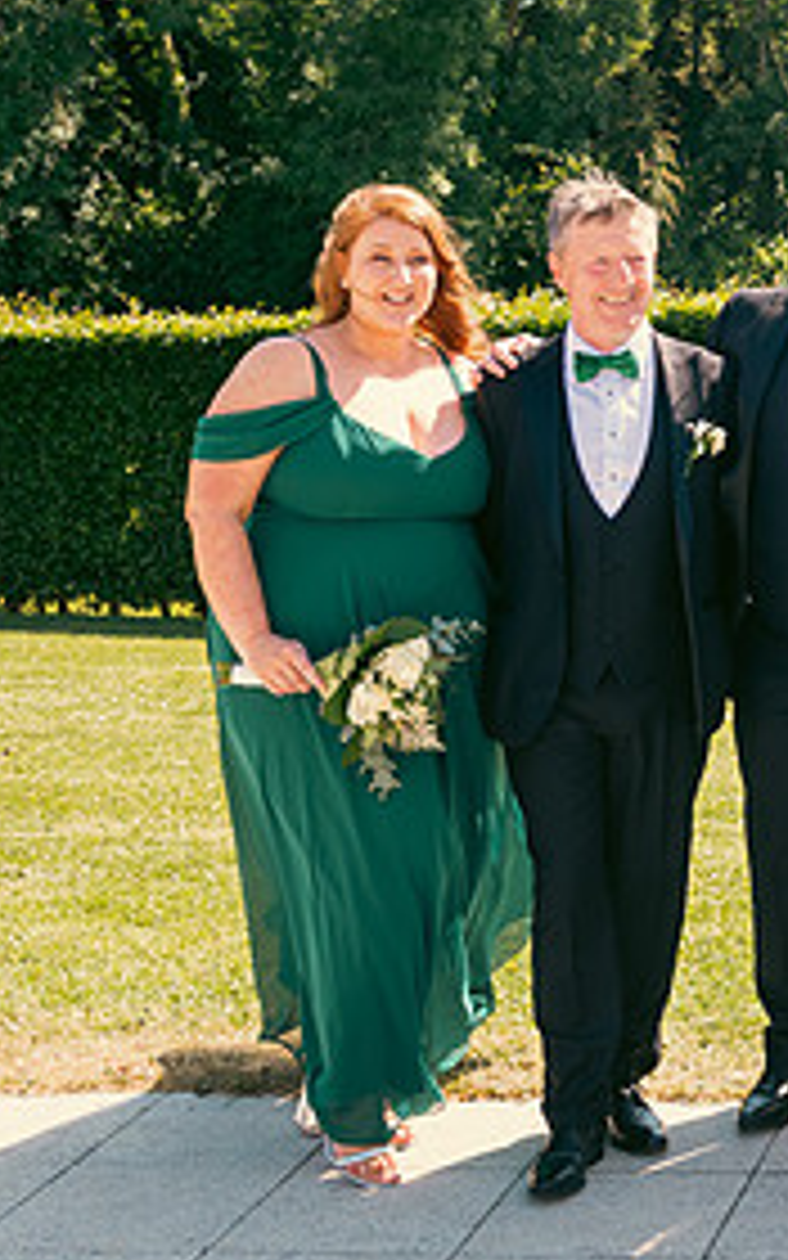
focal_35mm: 74
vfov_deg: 27.7
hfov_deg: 16.3
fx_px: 2543
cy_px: 439
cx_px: 1144
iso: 125
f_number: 6.3
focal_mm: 35
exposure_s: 1/200
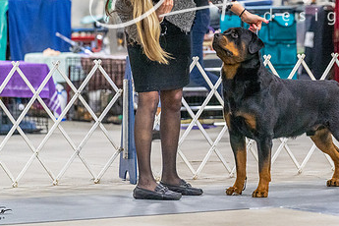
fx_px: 2505
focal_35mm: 266
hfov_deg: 7.7
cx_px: 232
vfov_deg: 5.2
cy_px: 46
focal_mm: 158
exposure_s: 1/320
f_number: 3.2
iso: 6400
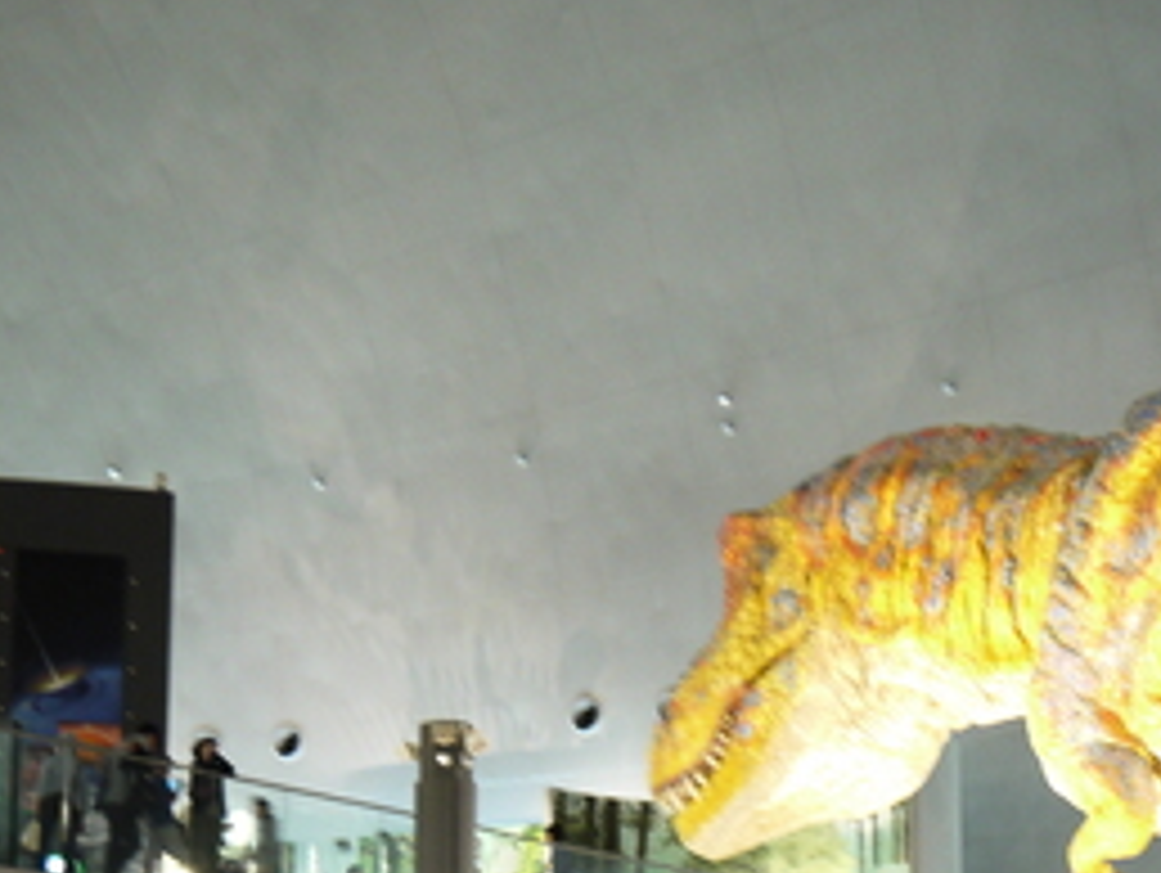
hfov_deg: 29.4
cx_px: 842
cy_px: 981
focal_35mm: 65
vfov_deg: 21.4
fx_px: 2182
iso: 400
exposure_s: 1/5
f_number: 3.5
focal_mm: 14
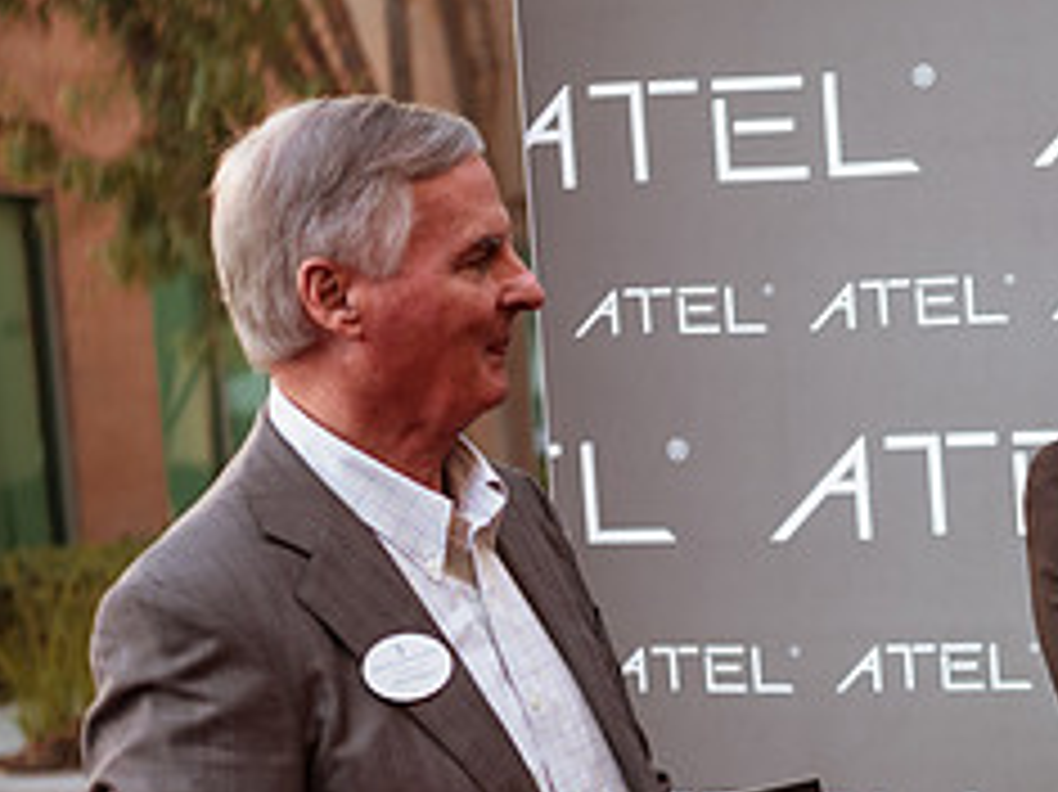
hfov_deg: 22.2
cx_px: 1180
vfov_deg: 17.6
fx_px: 2536
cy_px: 641
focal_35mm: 83
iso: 640
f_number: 1.8
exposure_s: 1/640
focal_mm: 35
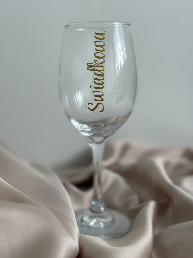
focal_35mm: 48
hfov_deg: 30.3
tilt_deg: -10.8
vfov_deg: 39.7
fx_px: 357
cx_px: 96
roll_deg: -0.3
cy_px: 129
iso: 100
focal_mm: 6.76
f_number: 1.78
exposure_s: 1/117
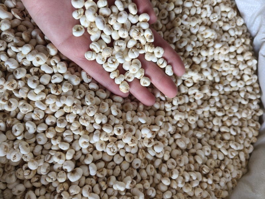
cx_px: 132
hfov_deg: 71.6
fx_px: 184
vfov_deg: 56.8
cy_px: 100
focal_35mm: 24
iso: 160
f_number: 1.8
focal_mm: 5.59
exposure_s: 1/100
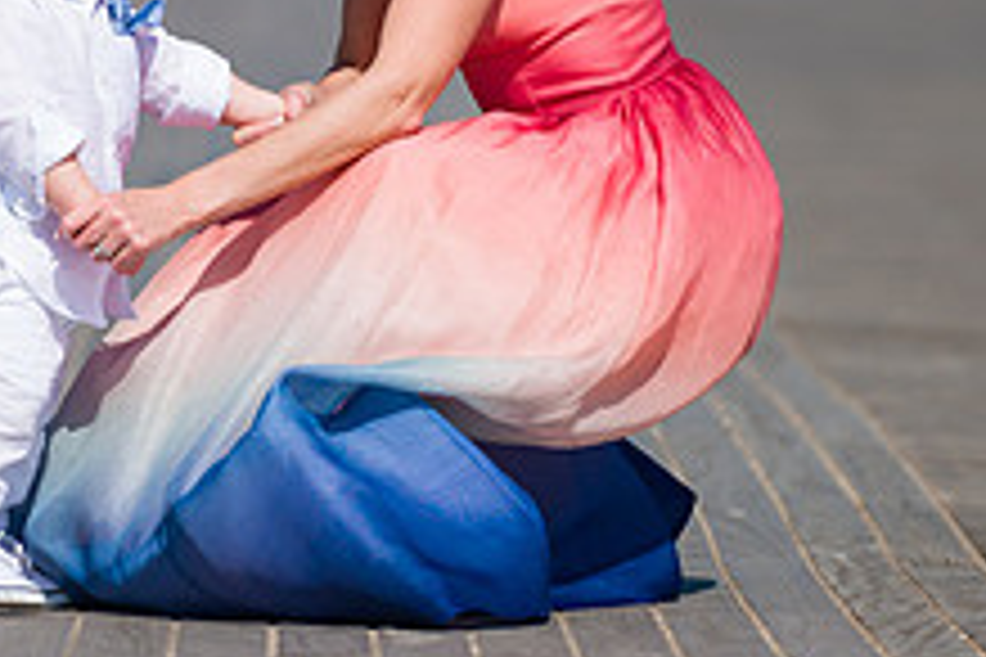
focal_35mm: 530
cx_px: 392
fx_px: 14515
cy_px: -122
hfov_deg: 3.9
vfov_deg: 2.6
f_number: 3.2
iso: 200
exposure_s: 1/8000
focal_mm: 200
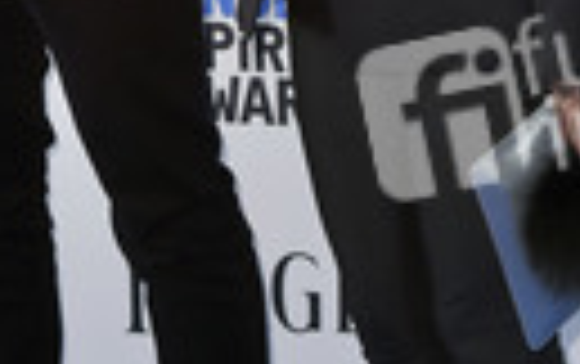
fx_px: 3498
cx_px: 182
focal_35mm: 221
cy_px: -130
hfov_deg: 9.5
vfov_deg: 5.9
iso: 500
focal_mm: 70
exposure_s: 1/320
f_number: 6.3
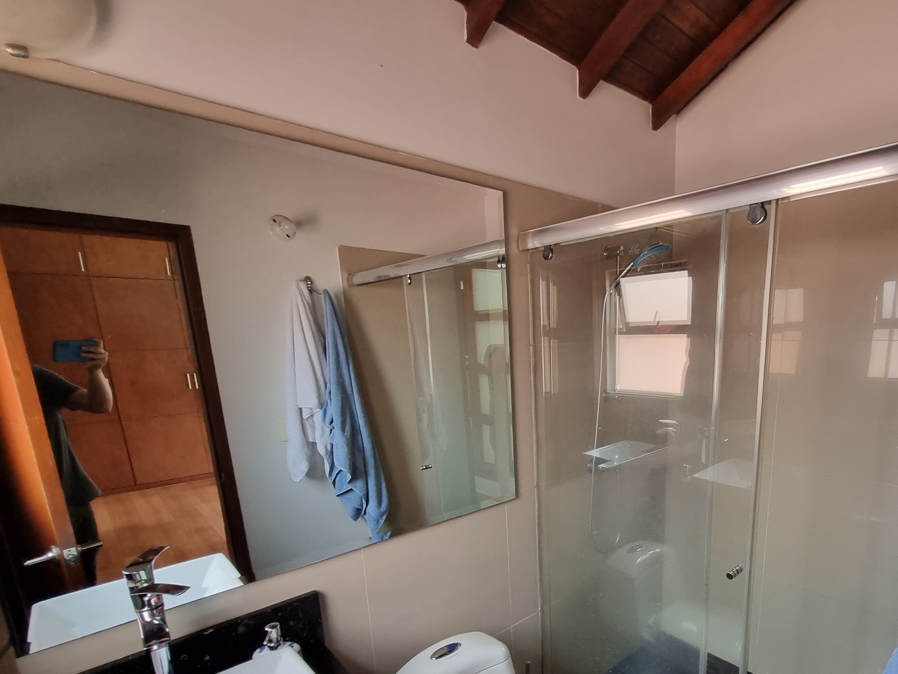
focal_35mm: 18
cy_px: 440
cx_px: 567
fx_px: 467
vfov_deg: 69.9
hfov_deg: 85.9
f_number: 2.2
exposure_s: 1/60
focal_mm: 1.74
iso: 200
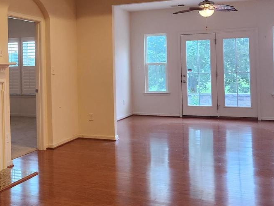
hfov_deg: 36.8
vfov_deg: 28.8
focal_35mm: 50
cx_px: 54
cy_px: 58
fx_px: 396
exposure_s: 1/120
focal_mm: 5.4
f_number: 1.8
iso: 400
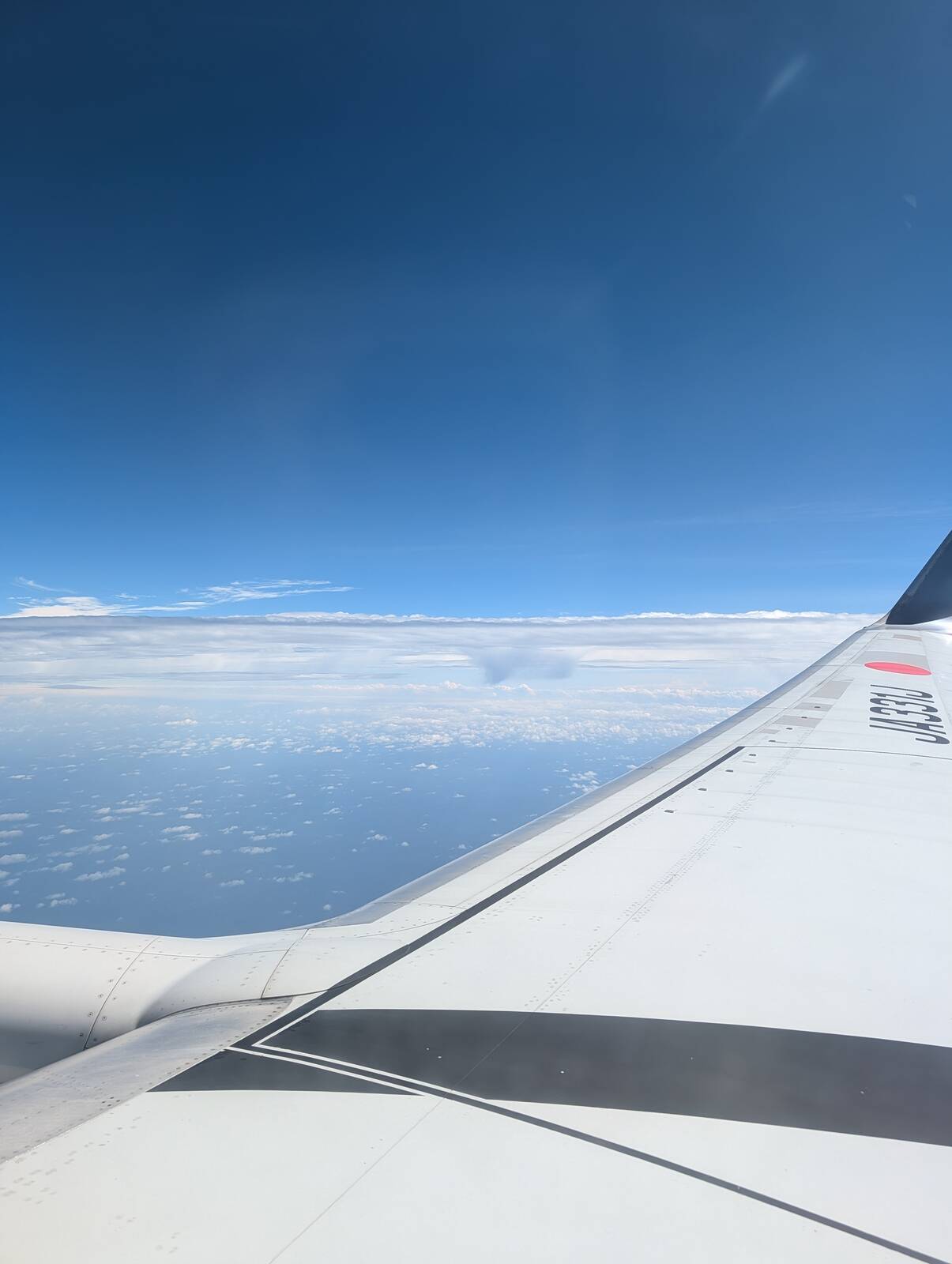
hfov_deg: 56.9
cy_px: 632
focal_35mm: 24
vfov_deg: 71.5
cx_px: 476
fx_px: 878
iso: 21
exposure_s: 1/1095
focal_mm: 6.9
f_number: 1.68
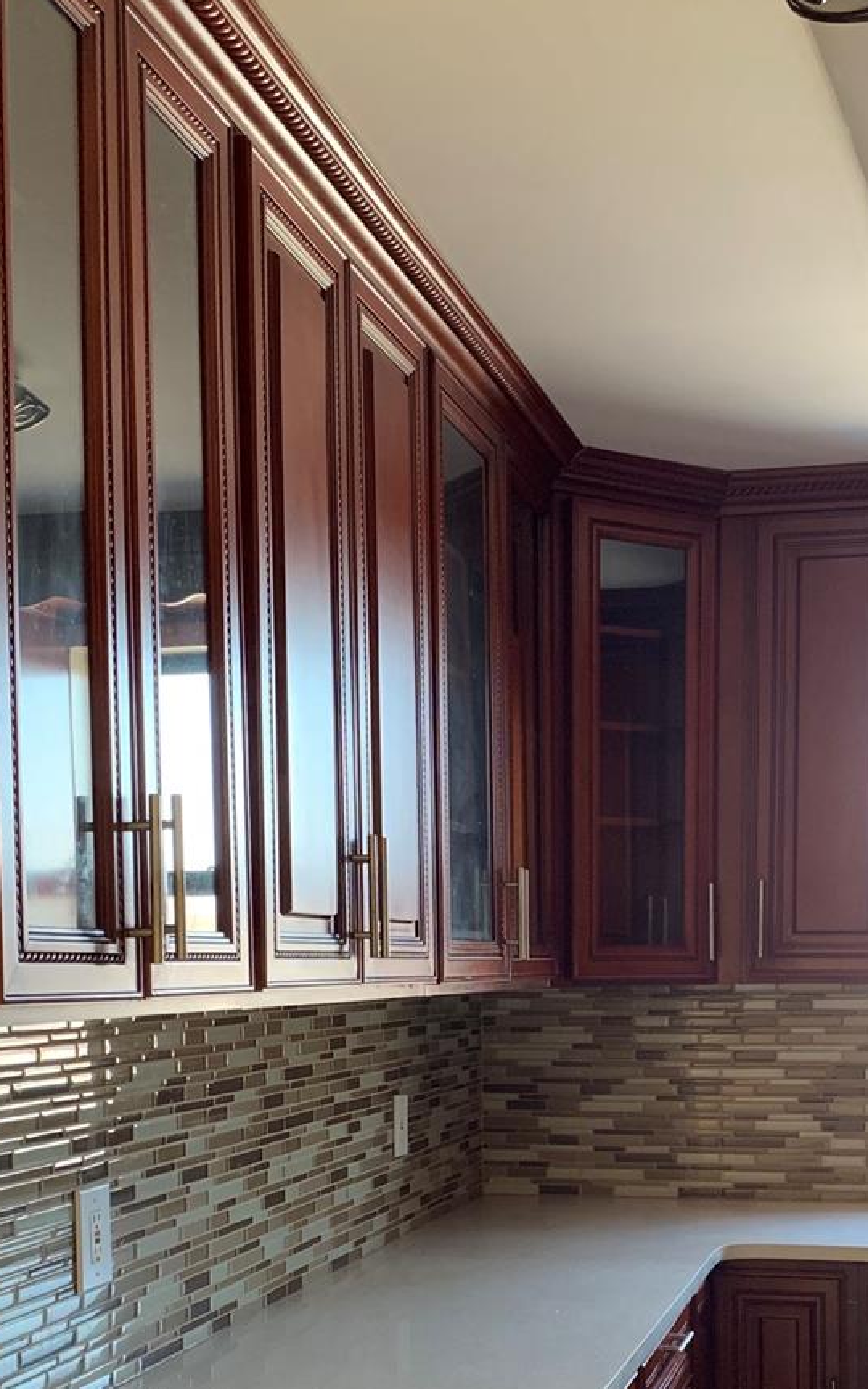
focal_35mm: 49
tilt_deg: -3.2
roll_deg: +1.0
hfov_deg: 26.3
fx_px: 1855
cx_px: 543
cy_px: 1066
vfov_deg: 39.8
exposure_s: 1/60
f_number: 1.8
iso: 250
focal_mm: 4.25
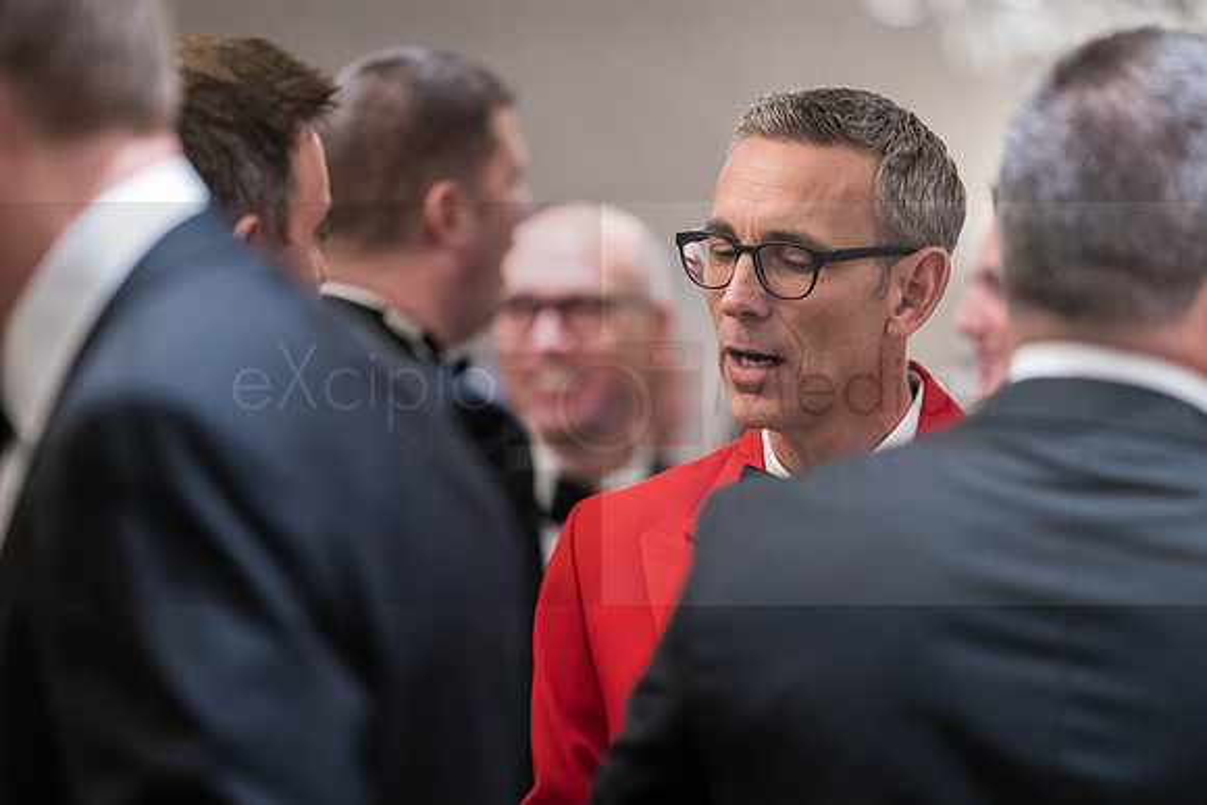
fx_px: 6707
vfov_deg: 6.9
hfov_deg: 10.3
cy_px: 402
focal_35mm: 200
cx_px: 604
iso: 6400
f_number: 2.8
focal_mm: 200
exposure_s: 1/80
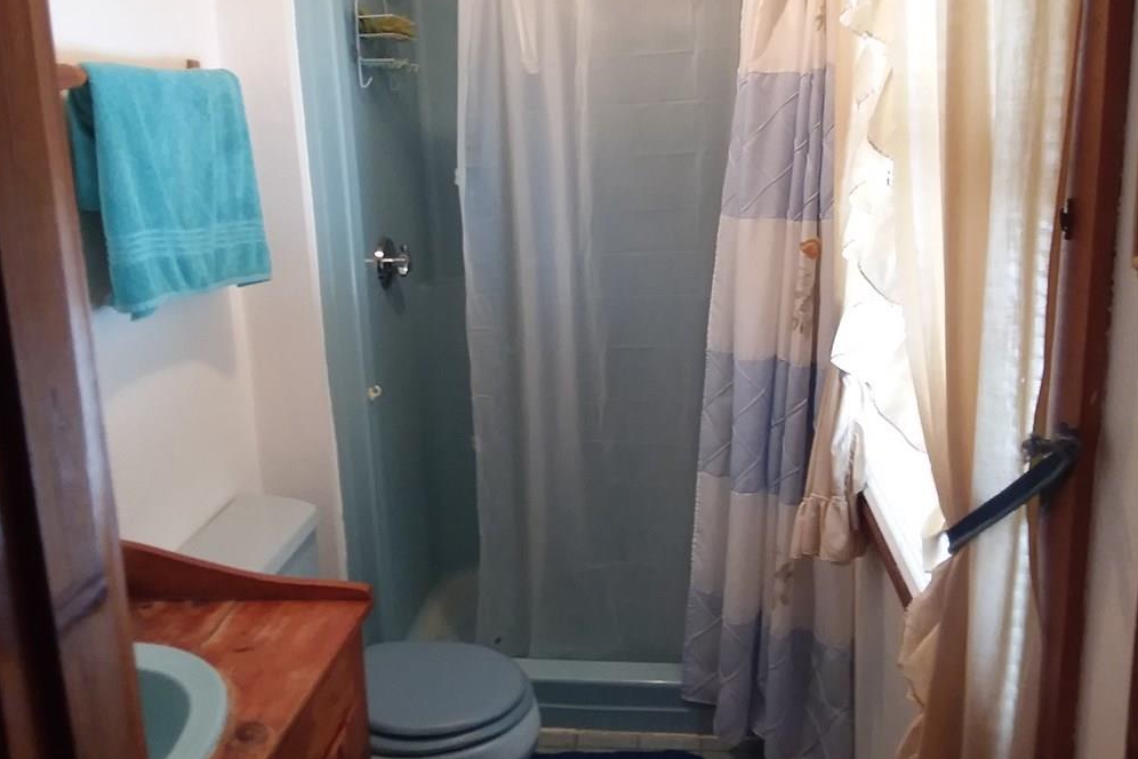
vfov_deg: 42.3
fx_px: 980
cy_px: 342
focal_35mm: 31
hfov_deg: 60.3
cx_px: 556
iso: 125
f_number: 1.9
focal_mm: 2.47
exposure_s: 1/30
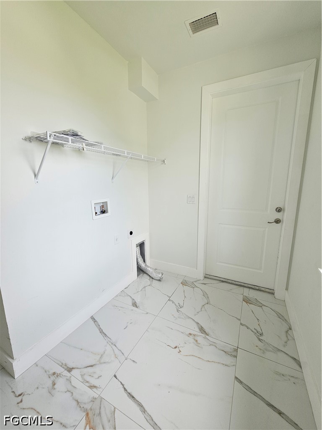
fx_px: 161
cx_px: 161
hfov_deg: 89.9
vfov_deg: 106.2
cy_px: 215
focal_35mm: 13
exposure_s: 1/120
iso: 64
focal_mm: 2.2
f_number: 2.2
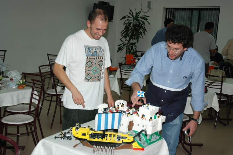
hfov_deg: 42.3
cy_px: 78
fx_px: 301
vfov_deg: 28.9
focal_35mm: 46
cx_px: 116
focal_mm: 31
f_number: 4
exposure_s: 1/60
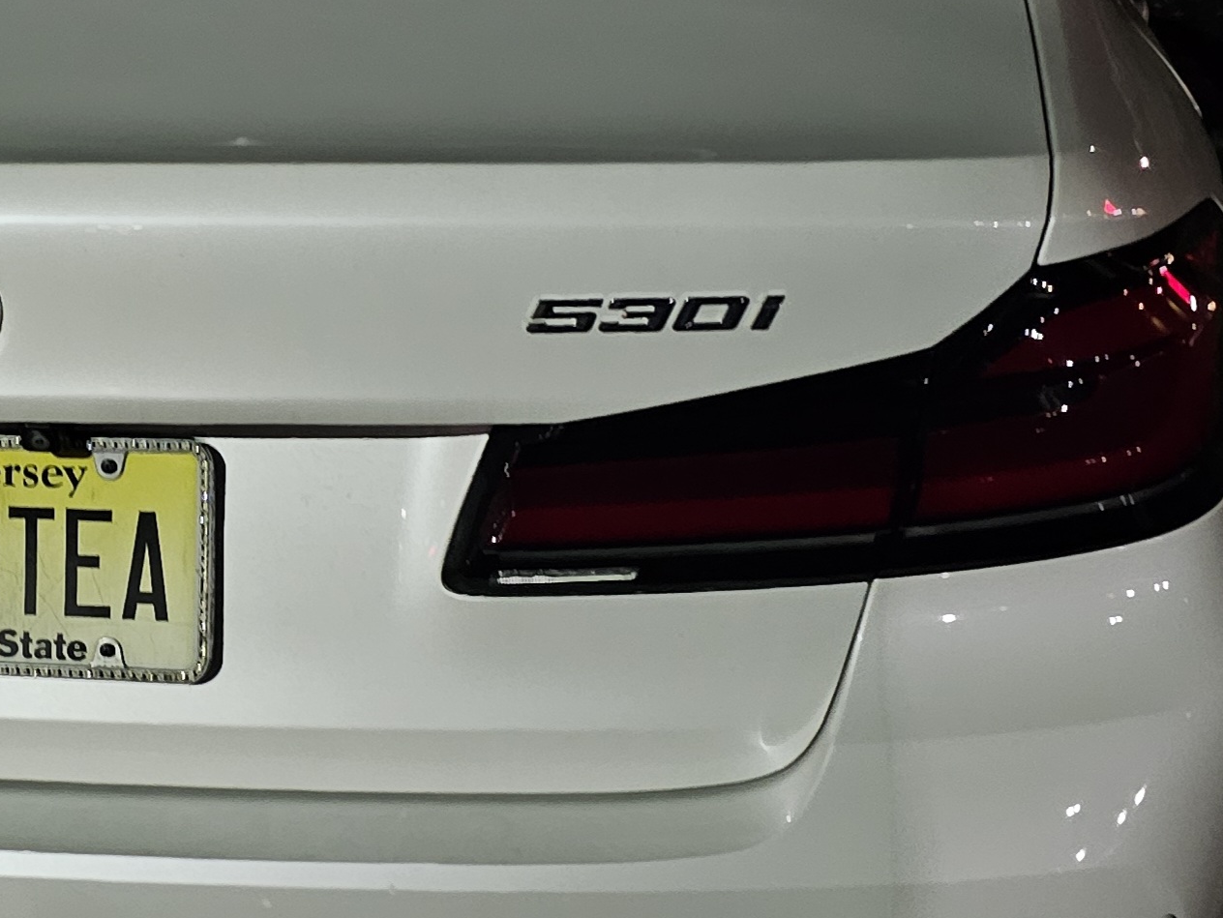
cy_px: 453
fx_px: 1590
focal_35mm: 45
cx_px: 44
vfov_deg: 32.2
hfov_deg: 38.1
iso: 1250
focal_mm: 6.3
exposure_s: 1/24
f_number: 1.7
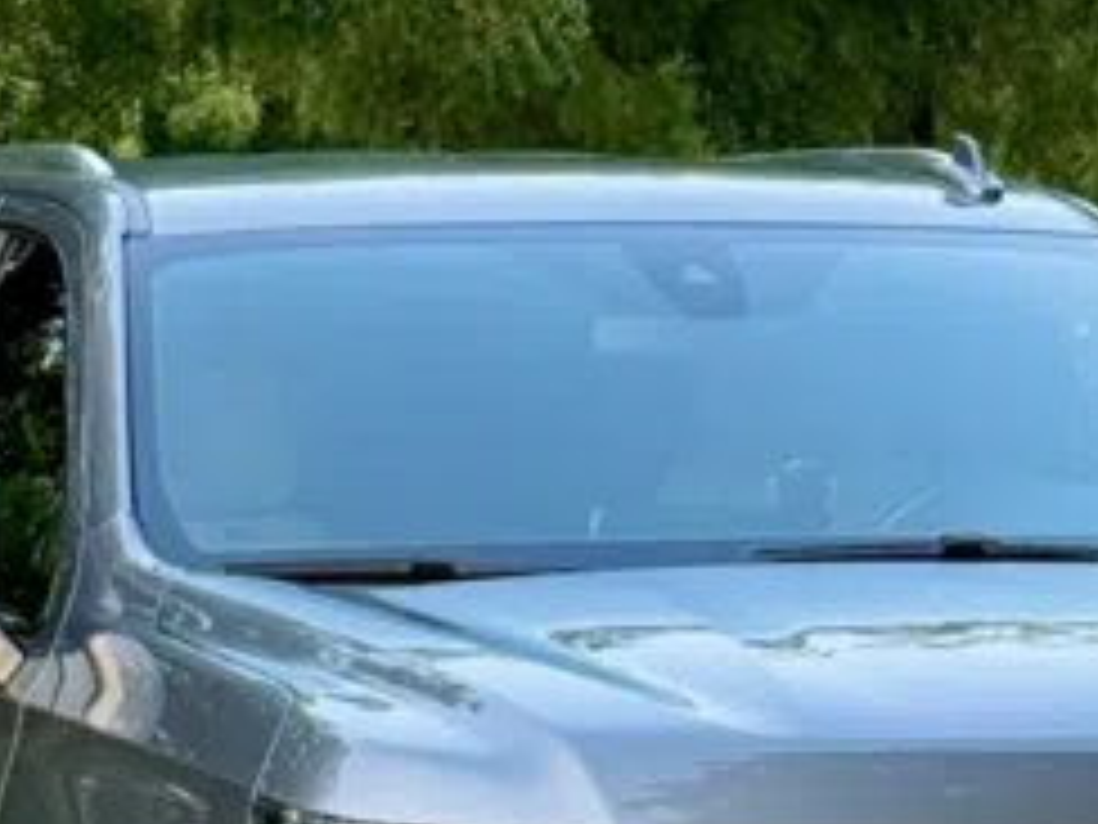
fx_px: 3997
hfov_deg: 15.6
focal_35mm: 126
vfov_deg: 11.7
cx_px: 765
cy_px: 702
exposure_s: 1/89
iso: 100
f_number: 1.78
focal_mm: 6.76
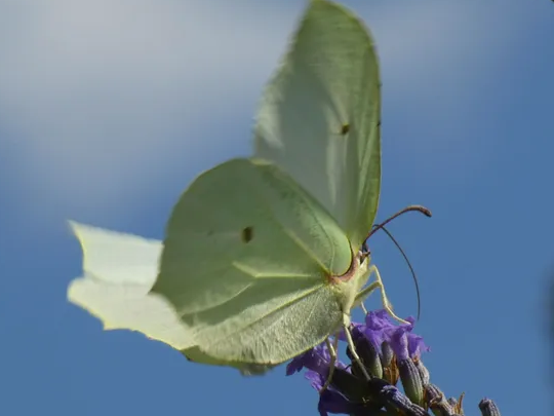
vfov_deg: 4.1
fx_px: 5858
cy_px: 219
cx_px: 251
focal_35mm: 366
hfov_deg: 5.4
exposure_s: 1/640
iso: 80
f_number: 5.6
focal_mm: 55.4
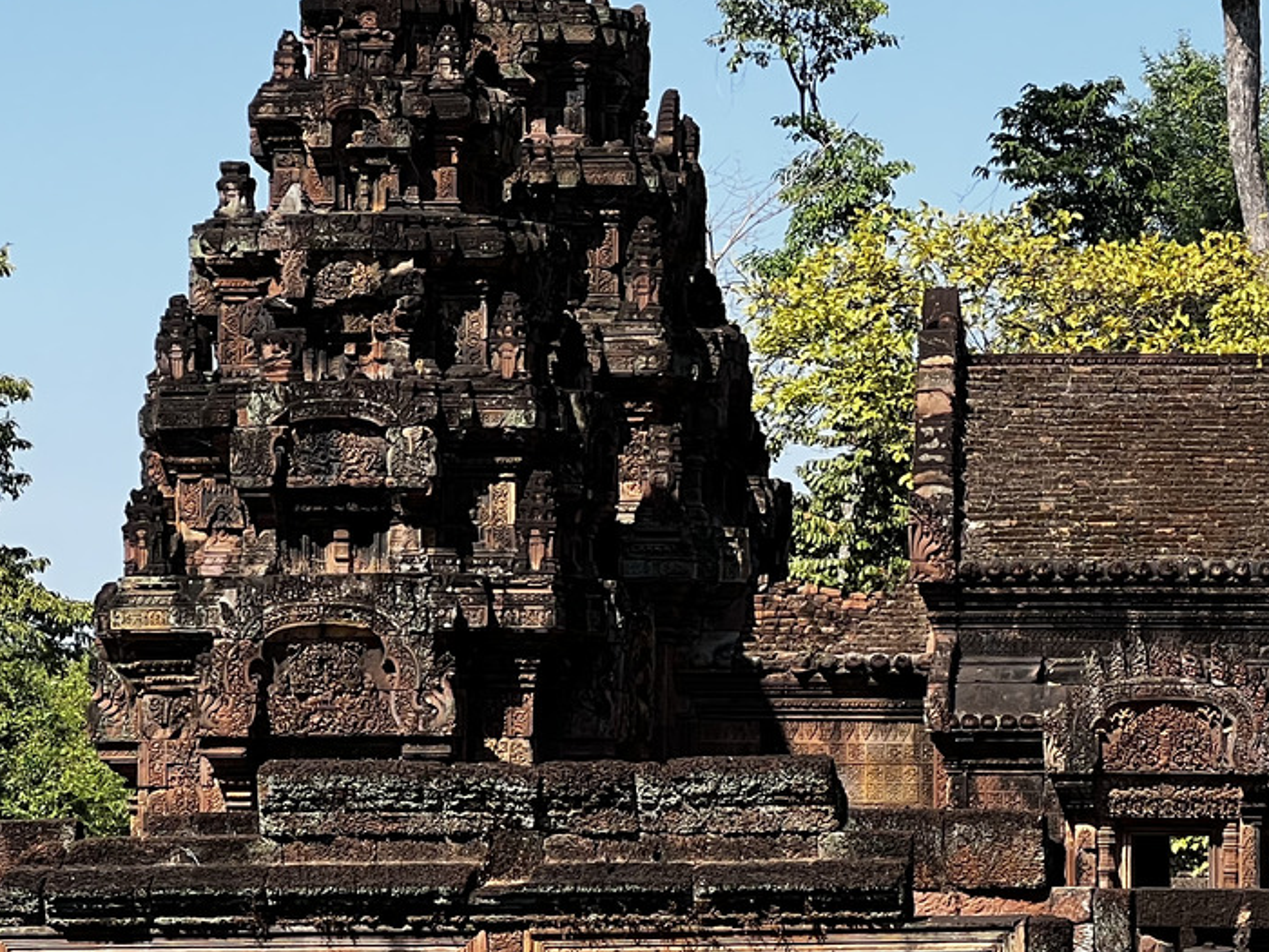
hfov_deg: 11.2
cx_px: 1180
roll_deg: +0.2
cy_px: 602
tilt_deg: +3.0
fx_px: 6452
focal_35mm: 176
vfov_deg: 8.4
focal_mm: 9
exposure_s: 1/410
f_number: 2.8
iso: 32
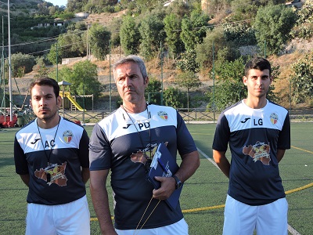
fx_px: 407
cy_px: 118
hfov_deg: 42.1
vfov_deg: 32.2
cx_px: 156
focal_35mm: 45
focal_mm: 8.1
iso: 100
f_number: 4
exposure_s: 1/160
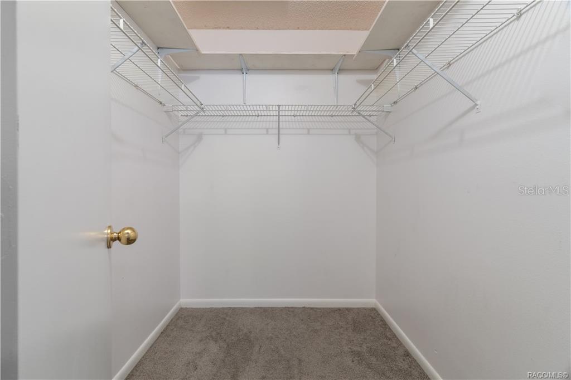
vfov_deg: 72.0
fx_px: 262
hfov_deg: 95.0
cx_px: 286
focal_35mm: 16
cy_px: 190
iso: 250
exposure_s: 1
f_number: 8
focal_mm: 11
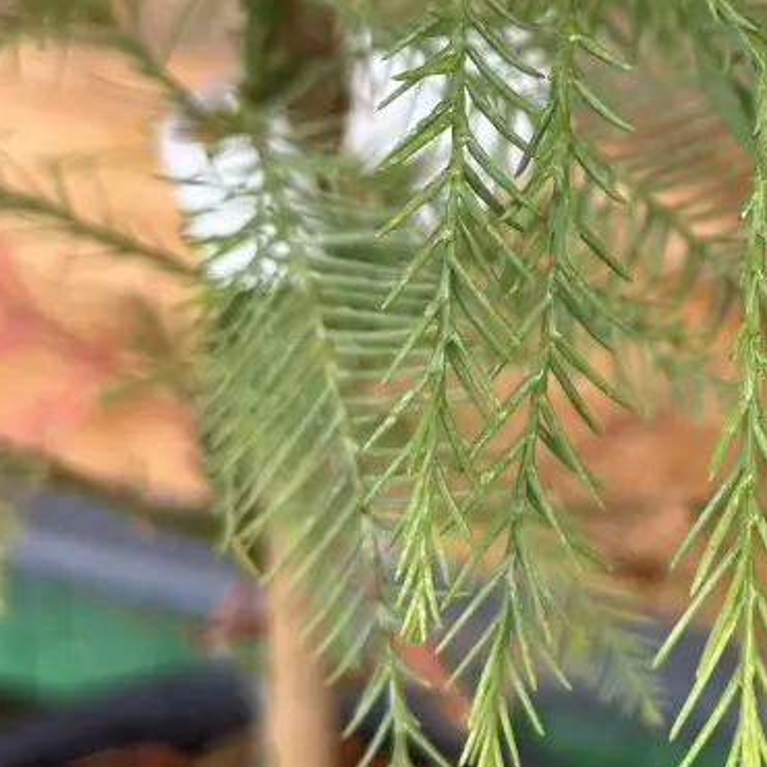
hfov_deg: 24.6
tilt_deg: -46.6
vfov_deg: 25.0
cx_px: 765
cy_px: 91
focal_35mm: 67
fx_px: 1680
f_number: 1.6
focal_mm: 5.1
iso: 50
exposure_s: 1/363
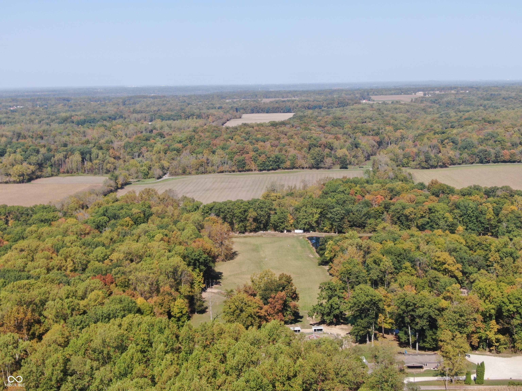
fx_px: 724
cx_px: 261
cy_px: 196
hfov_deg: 39.7
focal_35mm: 48
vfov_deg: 30.3
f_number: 3.8
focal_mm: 8.6
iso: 100
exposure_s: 1/640
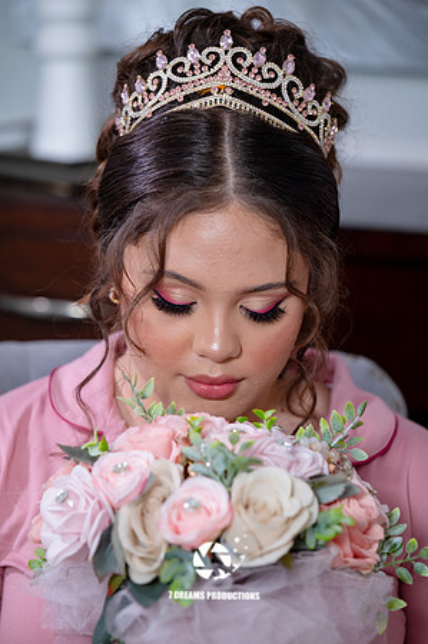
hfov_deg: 9.1
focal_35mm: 150
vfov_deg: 13.7
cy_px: 322
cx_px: 214
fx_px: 2681
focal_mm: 150
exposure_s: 1/100
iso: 1250
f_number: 3.5
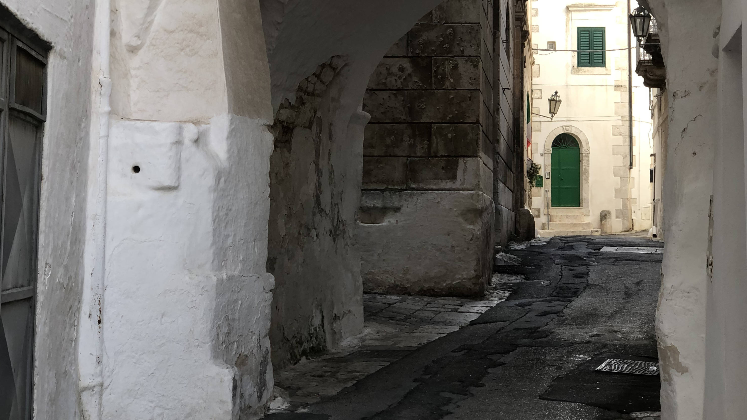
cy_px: 80
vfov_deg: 15.8
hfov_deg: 27.9
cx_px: 373
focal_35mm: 76
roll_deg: -0.4
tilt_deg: +6.2
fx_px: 1505
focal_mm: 6
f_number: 2.4
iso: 20
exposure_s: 1/60
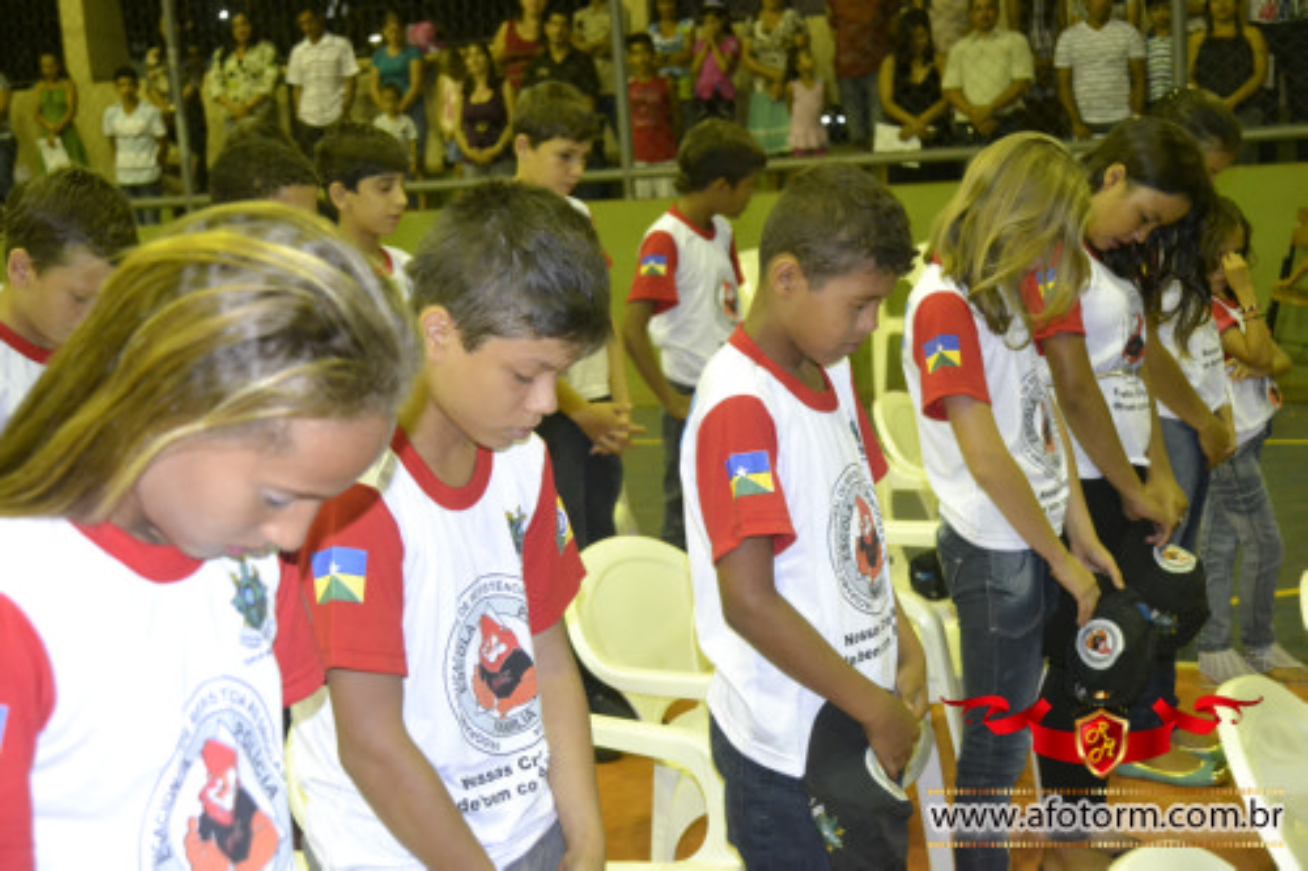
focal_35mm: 52
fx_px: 1907
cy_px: 436
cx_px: 654
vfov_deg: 25.7
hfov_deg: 37.9
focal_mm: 35
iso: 2800
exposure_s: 1/60
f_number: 4.2
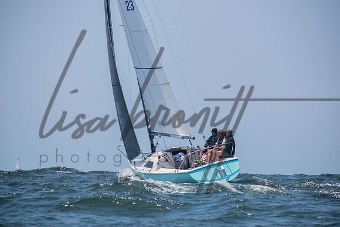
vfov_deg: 4.7
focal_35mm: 292
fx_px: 2763
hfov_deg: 7.0
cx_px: 170
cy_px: 114
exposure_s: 1/1600
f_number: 8
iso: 400
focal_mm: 195
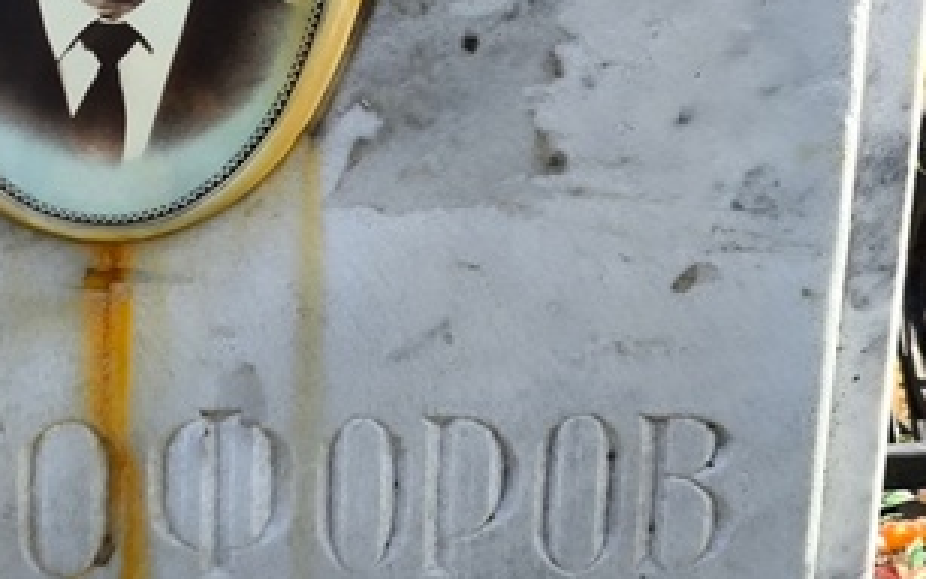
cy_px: 796
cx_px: 107
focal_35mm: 138
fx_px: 3483
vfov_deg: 9.3
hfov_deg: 15.0
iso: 50
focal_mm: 4.71
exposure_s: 1/477
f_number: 1.7
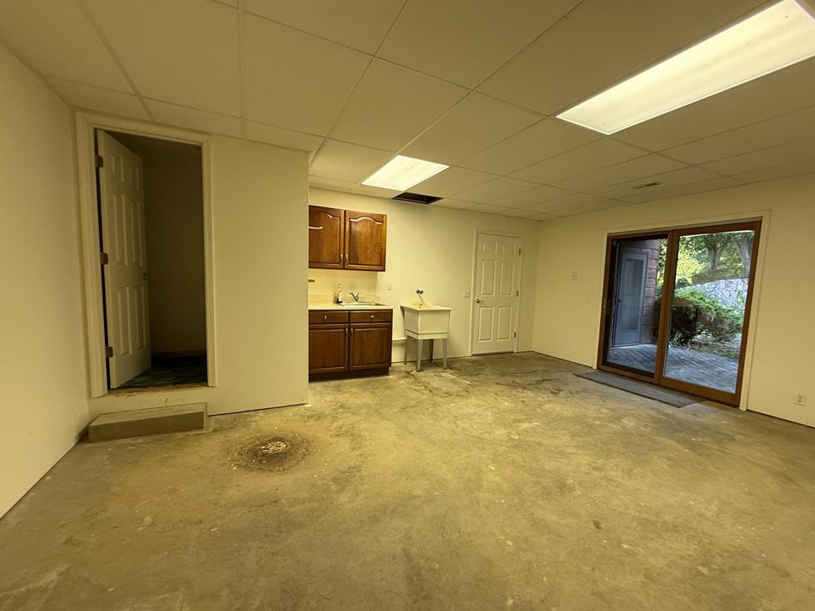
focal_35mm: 15
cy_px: 314
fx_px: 353
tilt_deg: -5.0
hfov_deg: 98.1
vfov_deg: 81.7
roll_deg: -2.5
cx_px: 431
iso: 250
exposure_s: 1/120
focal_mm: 2.22
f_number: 2.2
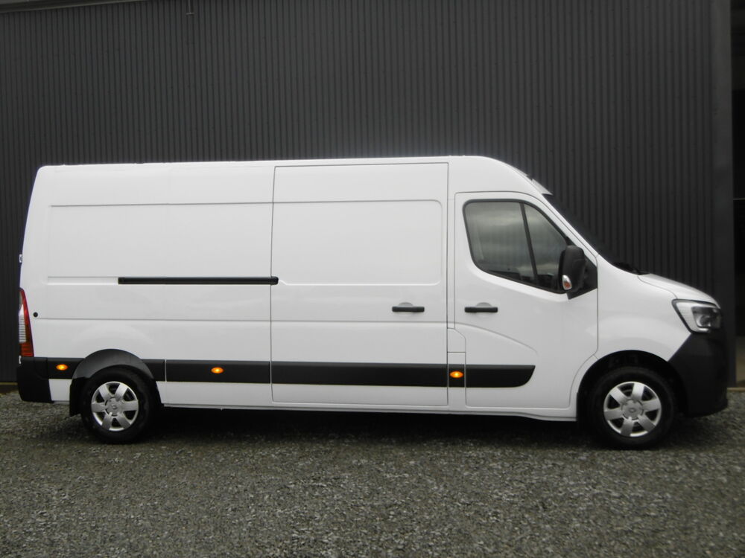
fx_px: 925
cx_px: 372
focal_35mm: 43
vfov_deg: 33.6
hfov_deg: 43.9
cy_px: 279
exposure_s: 1/500
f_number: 3.8
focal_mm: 7.7
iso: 400
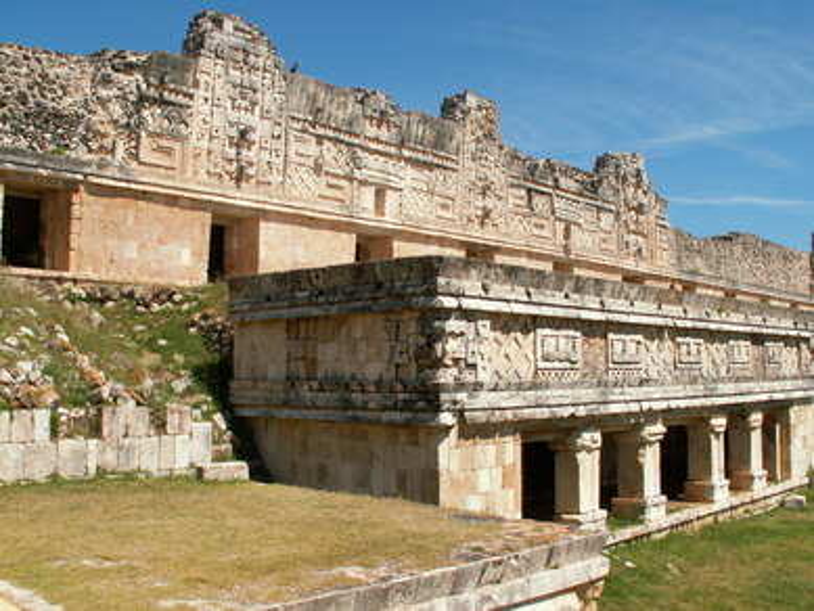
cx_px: 407
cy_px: 306
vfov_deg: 40.7
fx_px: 823
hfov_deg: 52.6
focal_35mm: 35
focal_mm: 5.86
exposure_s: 1/250
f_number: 7.1
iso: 50
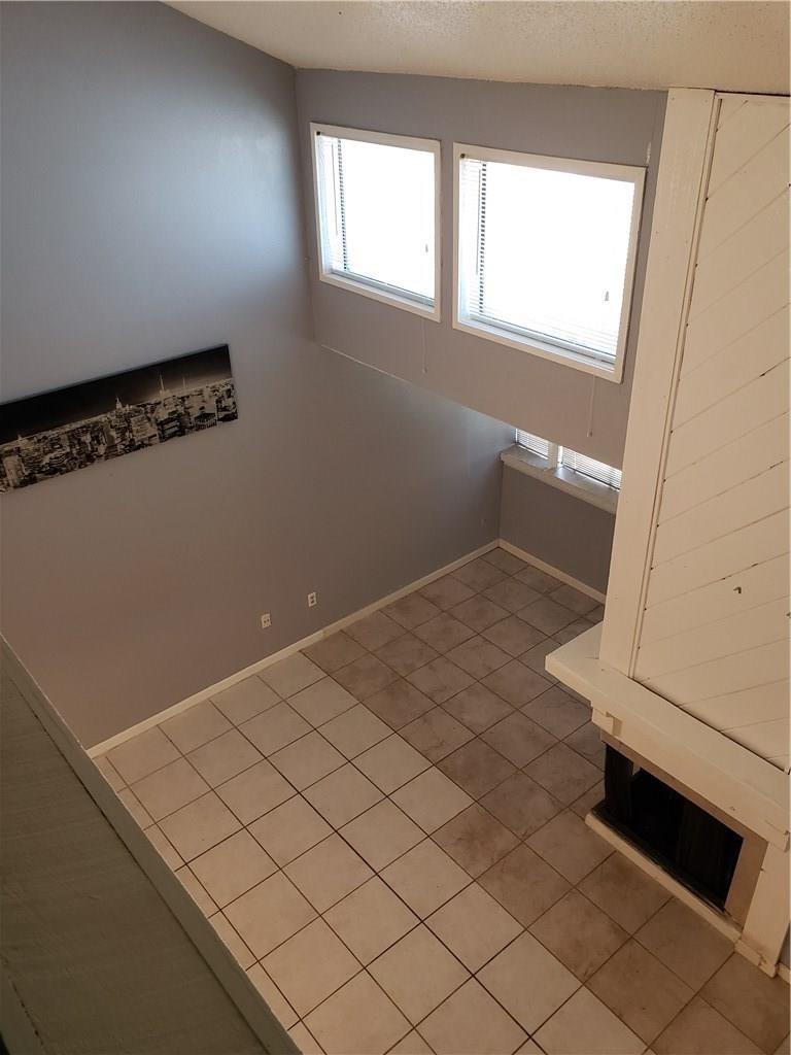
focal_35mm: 26
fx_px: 792
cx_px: 396
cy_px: 528
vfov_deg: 67.3
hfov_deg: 53.1
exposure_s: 1/60
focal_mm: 4.3
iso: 250
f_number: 2.4
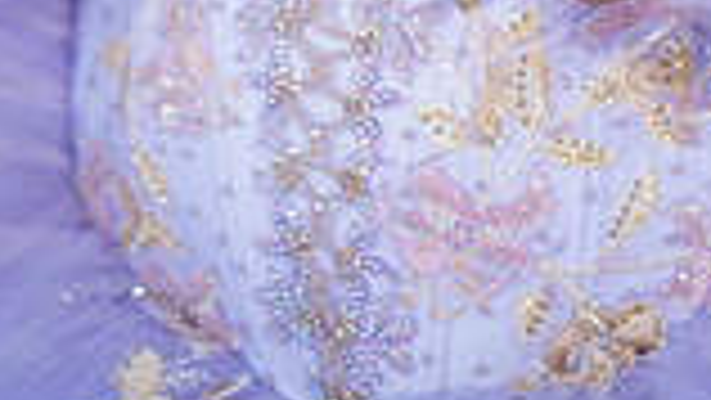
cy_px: -575
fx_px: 4790
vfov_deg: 4.7
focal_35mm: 254
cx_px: 410
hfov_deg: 8.5
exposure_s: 1/1250
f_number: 1.8
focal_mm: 85
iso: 125
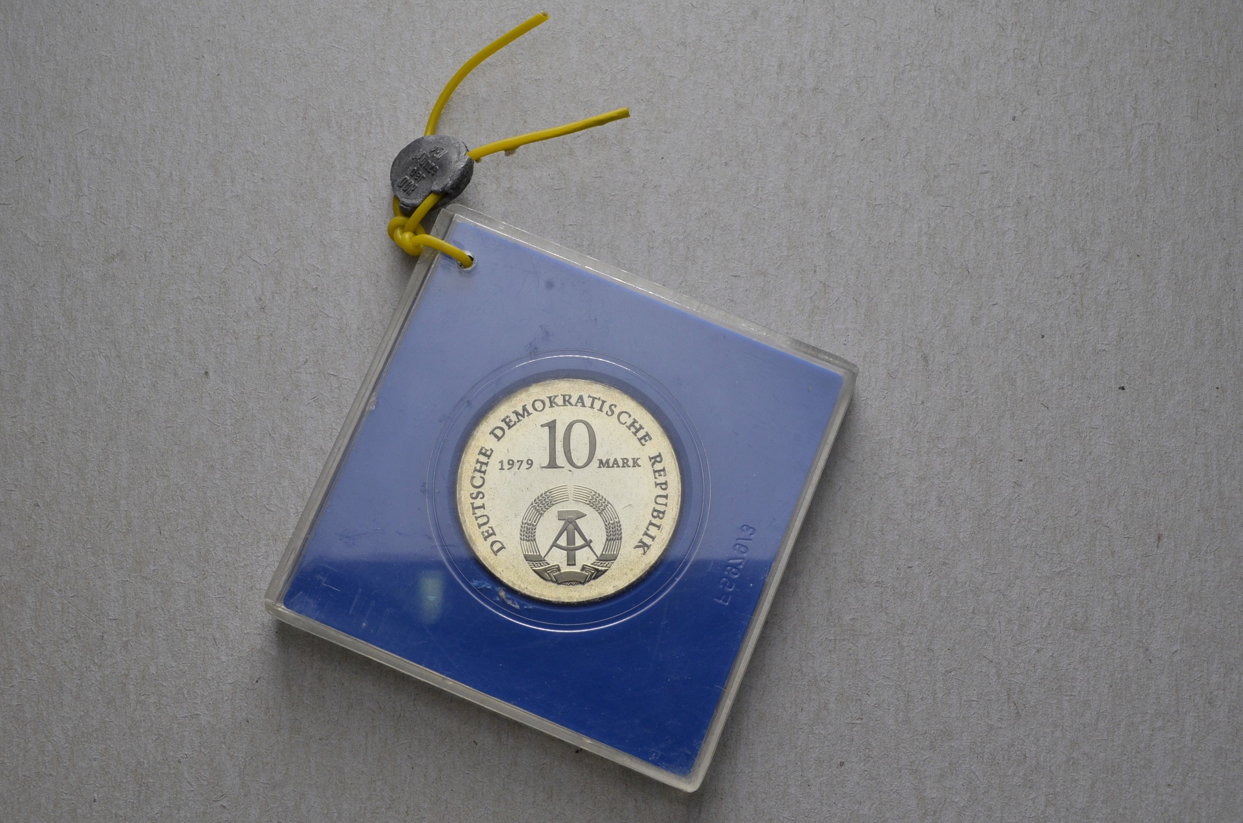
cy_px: 412
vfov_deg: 34.1
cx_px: 622
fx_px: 1344
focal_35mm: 39
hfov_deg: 49.6
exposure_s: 1/250
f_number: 14
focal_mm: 26
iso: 400
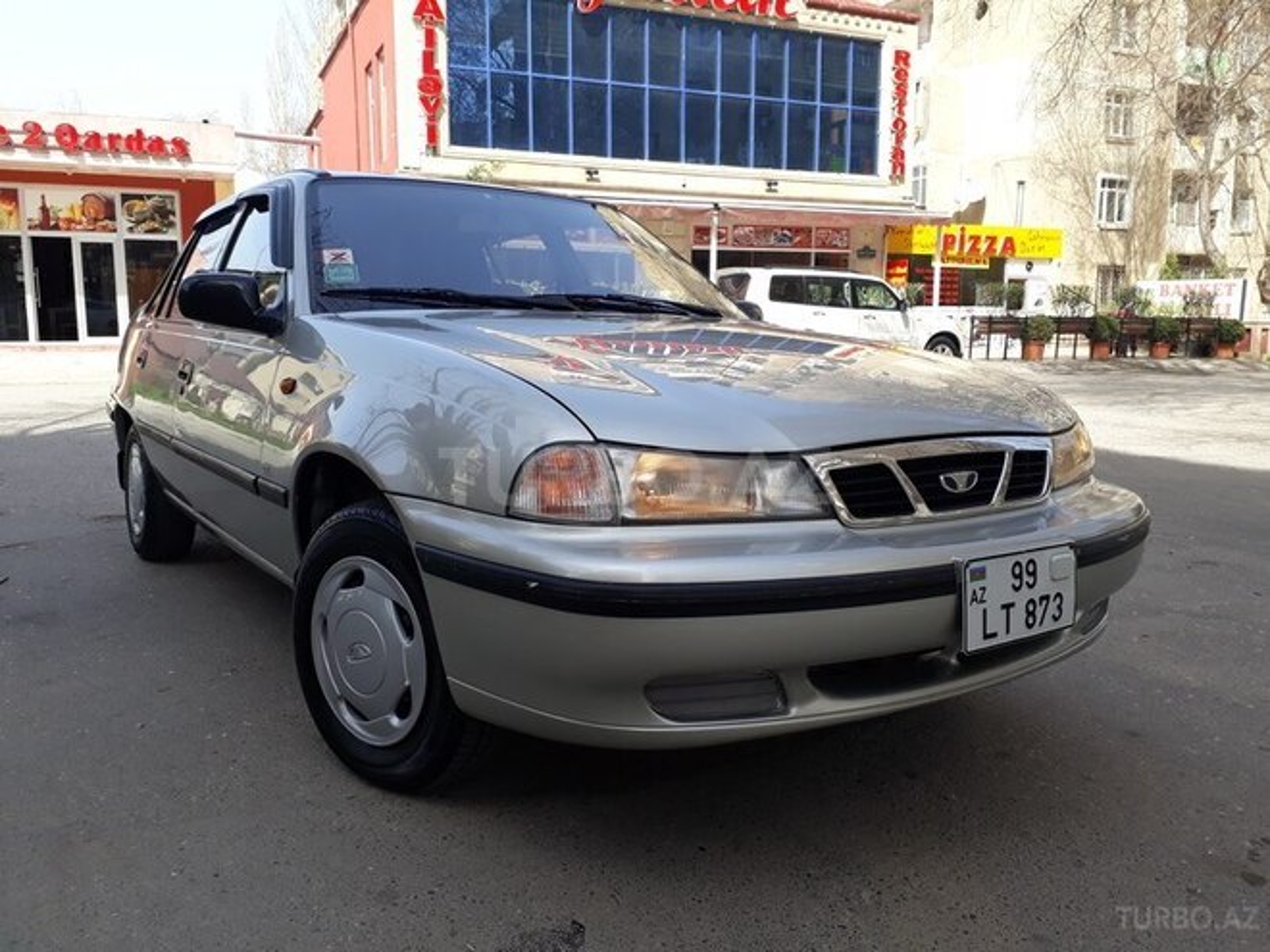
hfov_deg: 65.3
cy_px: 476
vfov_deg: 51.4
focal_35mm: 27
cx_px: 635
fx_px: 991
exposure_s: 1/543
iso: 40
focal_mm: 3.6
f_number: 1.9
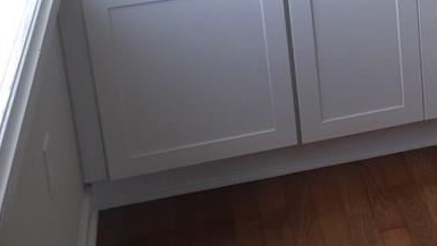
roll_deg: +2.0
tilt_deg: -13.9
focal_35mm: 84
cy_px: -96
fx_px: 974
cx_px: 495
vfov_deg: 13.7
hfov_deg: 23.5
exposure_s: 1/120
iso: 32
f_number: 2.2
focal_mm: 4.15
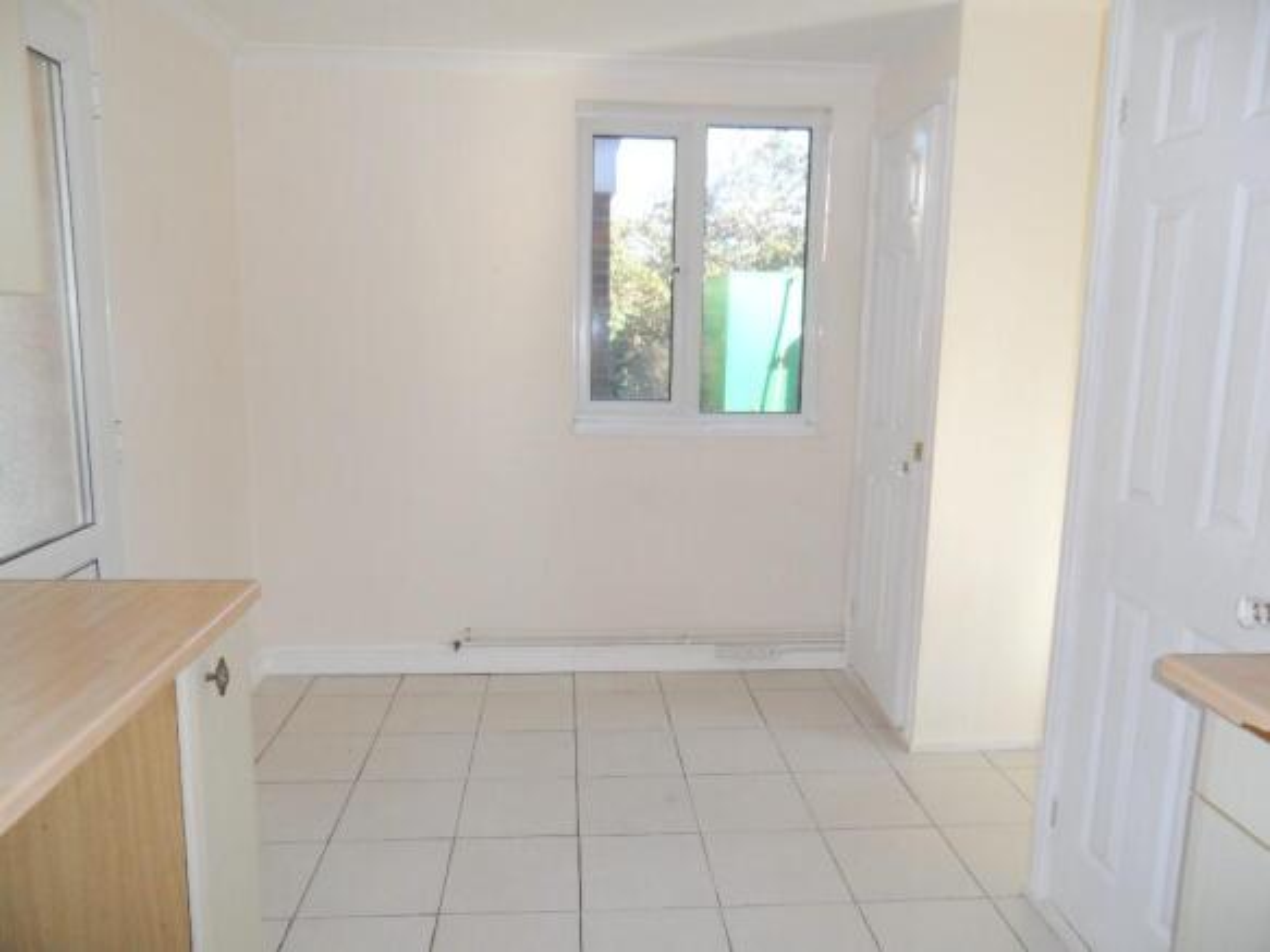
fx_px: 880
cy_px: 476
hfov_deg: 71.6
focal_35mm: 24
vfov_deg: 56.8
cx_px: 635
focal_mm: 3.9
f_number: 3.2
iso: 80
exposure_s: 1/90
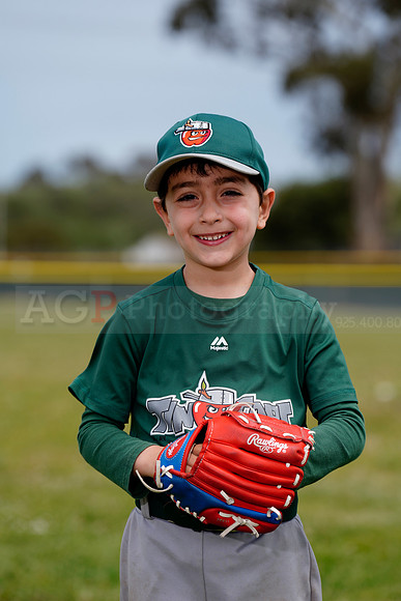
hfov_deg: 8.9
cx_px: 200
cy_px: 300
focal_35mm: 154
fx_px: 2571
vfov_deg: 13.3
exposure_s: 1/320
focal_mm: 154
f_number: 4.5
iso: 50
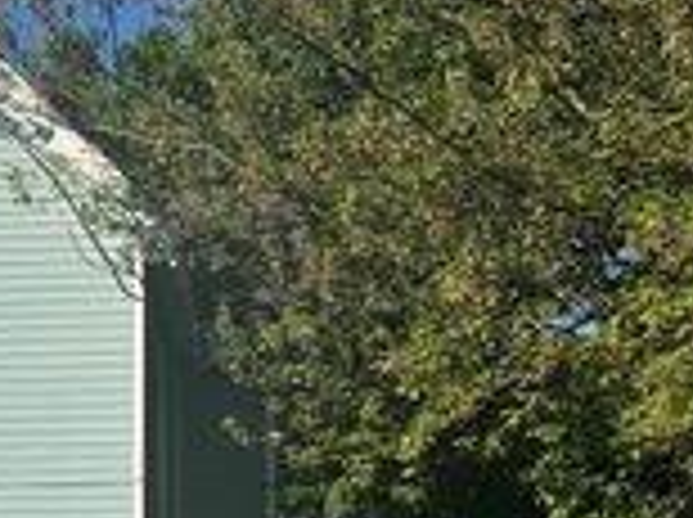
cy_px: 574
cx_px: 162
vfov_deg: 18.1
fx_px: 1559
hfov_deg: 24.7
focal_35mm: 78
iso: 80
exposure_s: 1/4608
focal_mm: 6.76
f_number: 1.78
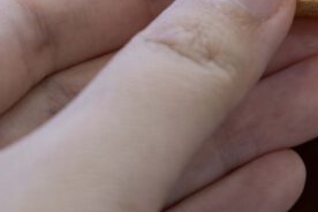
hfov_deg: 9.0
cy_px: -154
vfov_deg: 6.1
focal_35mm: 223
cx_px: 489
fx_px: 1970
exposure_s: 1/60
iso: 320
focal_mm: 60
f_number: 5.6
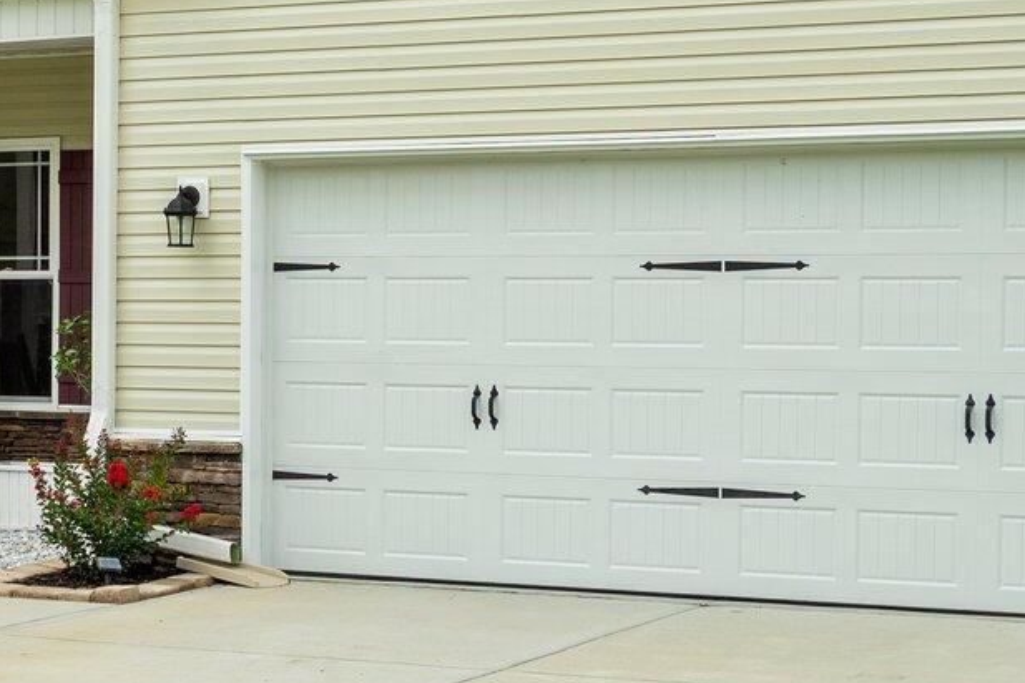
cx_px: 206
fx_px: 2647
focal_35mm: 93
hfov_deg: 21.6
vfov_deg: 14.2
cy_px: -162
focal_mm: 28
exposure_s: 1/400
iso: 125
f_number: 8
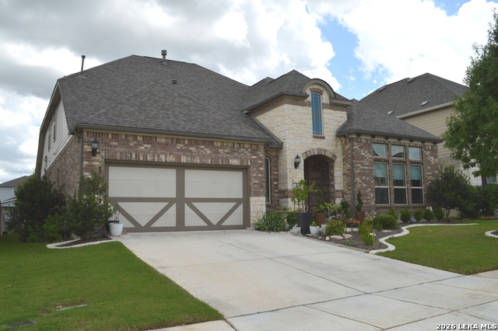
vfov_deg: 43.6
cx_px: 249
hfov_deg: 62.0
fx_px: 415
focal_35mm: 30
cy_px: 166
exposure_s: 1/200
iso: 100
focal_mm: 20
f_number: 10
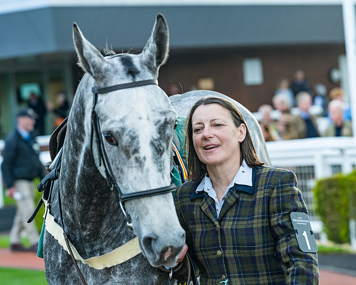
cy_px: 142
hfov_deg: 12.7
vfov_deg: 10.2
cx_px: 214
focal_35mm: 152
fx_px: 1601
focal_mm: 135
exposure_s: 1/250
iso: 1000
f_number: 5
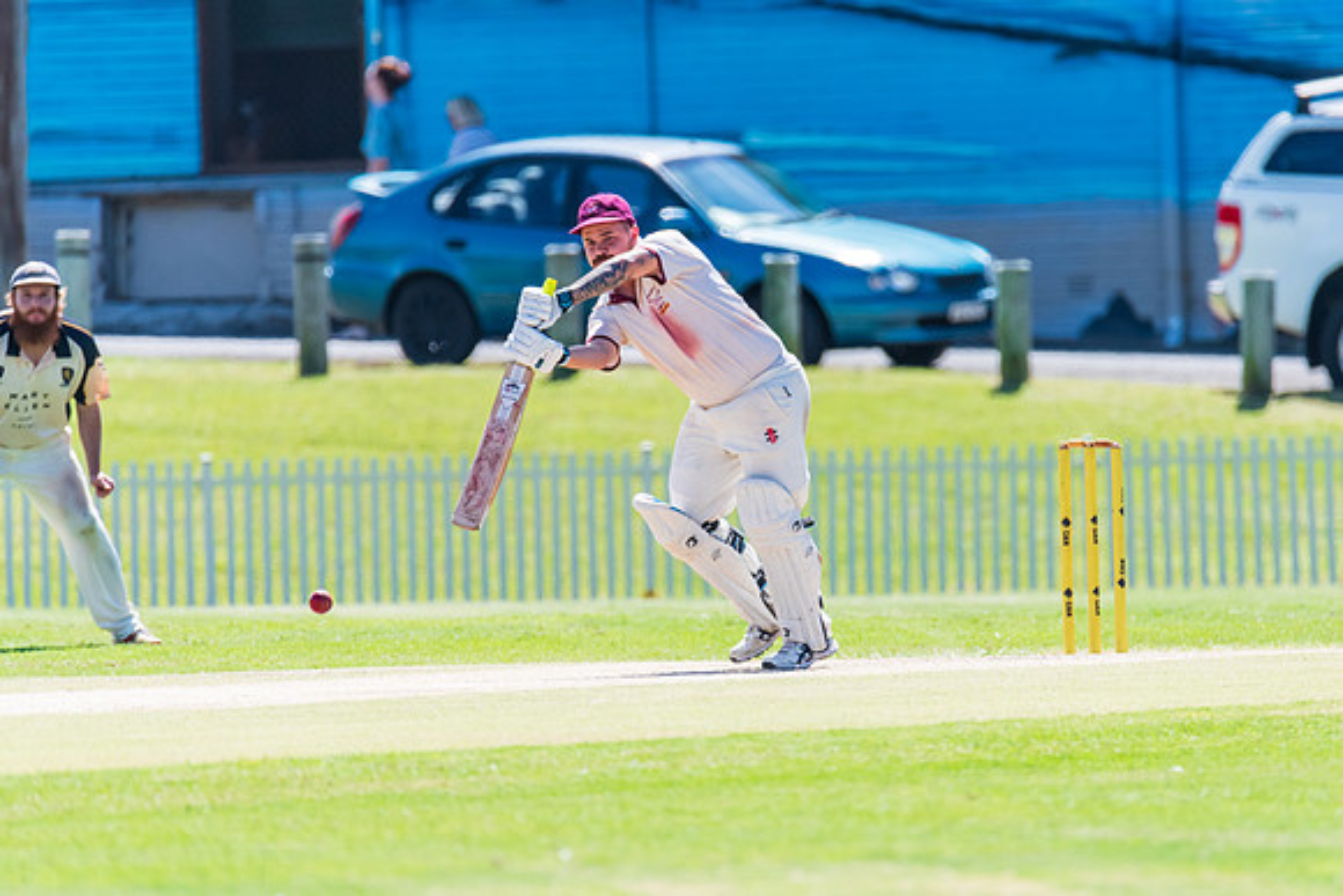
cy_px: 449
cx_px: 773
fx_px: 25772
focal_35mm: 691
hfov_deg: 3.0
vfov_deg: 2.0
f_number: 6.3
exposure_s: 1/2000
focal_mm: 600
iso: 640
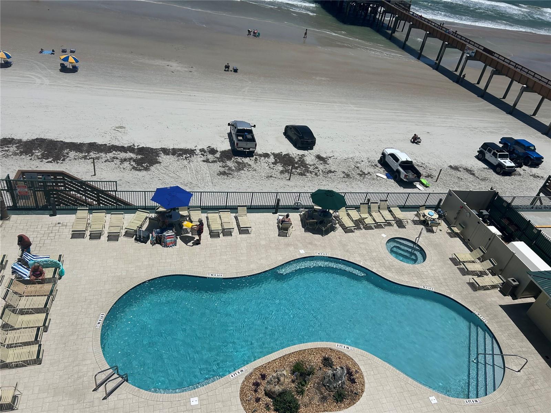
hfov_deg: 67.3
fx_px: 414
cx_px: 276
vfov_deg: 53.1
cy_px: 206
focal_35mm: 26
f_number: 1.5
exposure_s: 1/14286
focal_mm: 5.7
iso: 50
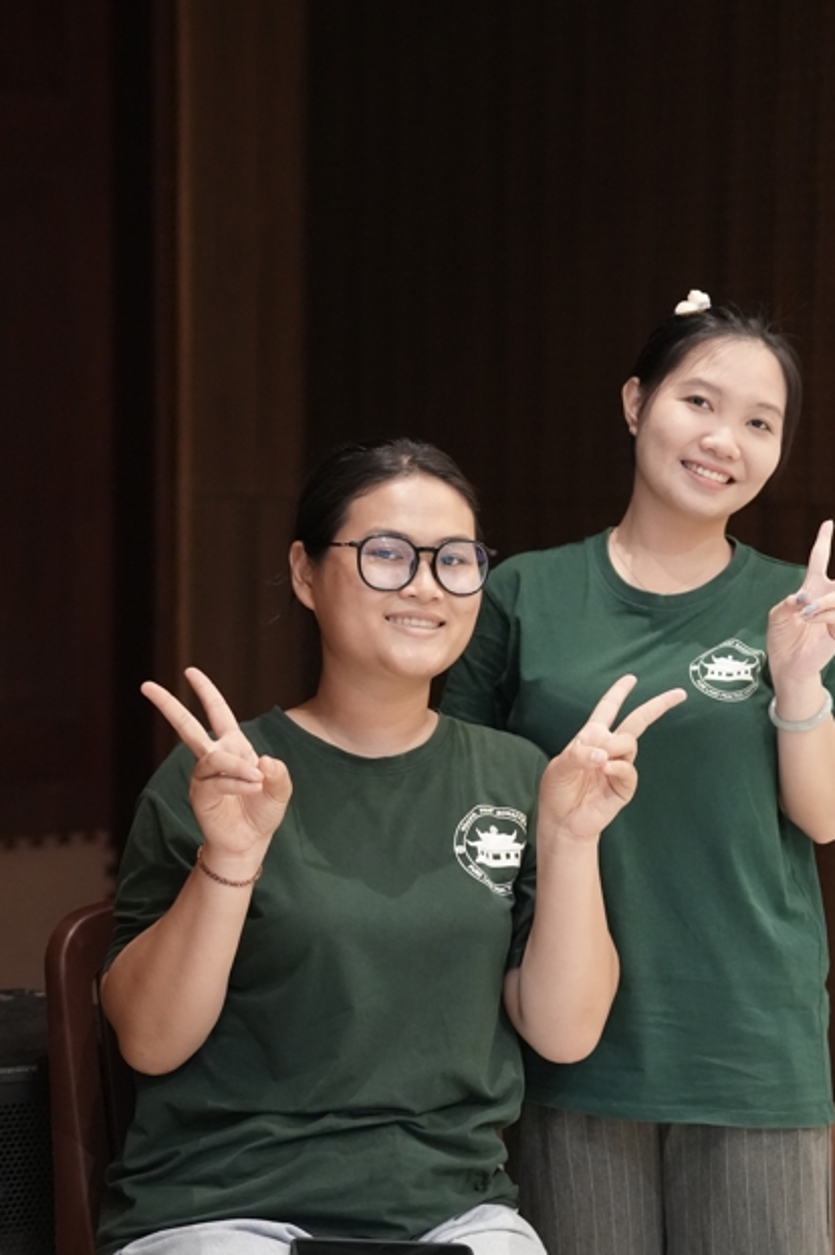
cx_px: 563
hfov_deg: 17.0
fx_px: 2786
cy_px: 641
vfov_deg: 25.4
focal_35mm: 80
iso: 5000
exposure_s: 1/160
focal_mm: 51
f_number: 2.8
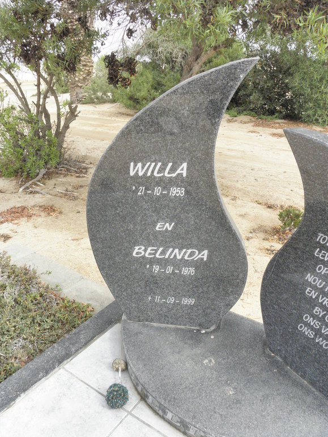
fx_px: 353
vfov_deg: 63.4
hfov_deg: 49.8
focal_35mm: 28
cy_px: 214
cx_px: 161
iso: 200
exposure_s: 1/400
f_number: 5.6
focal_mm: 4.83
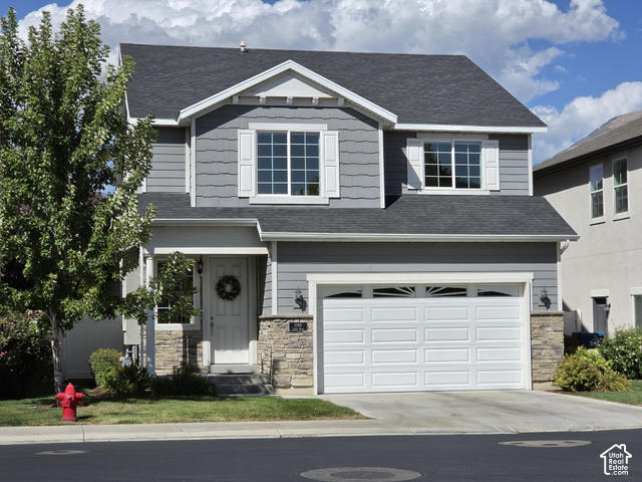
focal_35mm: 69
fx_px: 1280
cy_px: 241
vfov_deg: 21.3
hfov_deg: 28.2
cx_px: 321
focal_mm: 7
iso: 25
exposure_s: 1/1365
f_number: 2.4
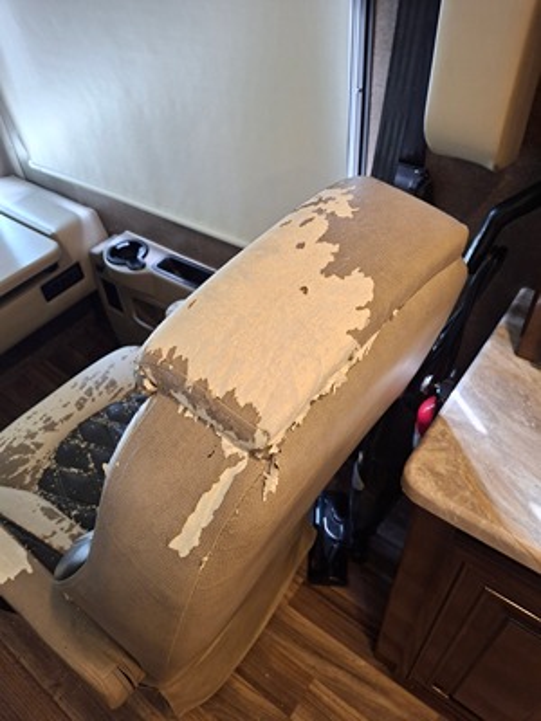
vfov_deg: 69.4
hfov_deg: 54.9
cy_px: 360
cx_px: 270
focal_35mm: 25
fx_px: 521
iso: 250
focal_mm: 4.69
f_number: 1.8
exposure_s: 1/60
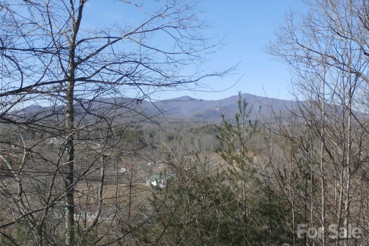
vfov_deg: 28.6
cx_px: 185
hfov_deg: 41.9
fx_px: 482
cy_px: 137
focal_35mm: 47
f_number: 3.8
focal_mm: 8.02
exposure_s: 1/640
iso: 100
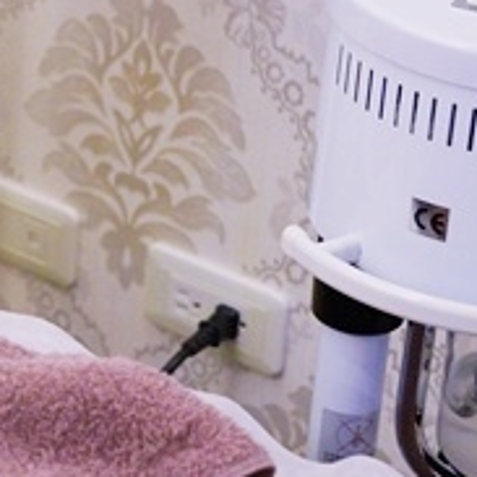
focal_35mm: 156
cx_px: -427
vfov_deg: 11.1
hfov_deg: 10.4
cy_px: 34
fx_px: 2432
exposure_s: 1/60
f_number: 4
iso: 1000
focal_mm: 28
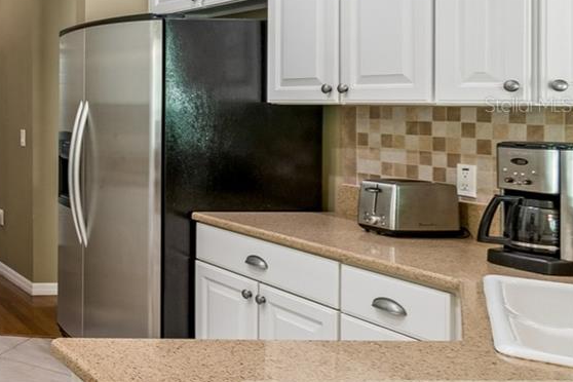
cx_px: -245
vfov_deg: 30.8
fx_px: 684
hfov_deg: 30.4
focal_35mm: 43
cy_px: 105
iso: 100
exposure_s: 1/5
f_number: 7.1
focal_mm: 10
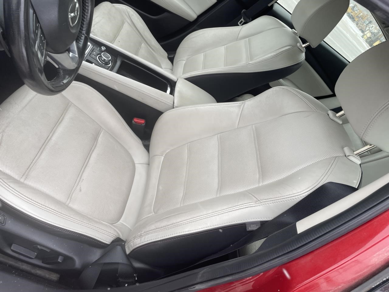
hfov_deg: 67.3
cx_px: 194
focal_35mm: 26
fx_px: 292
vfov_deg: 53.1
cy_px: 146
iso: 32
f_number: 1.6
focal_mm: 4.2
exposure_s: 1/239
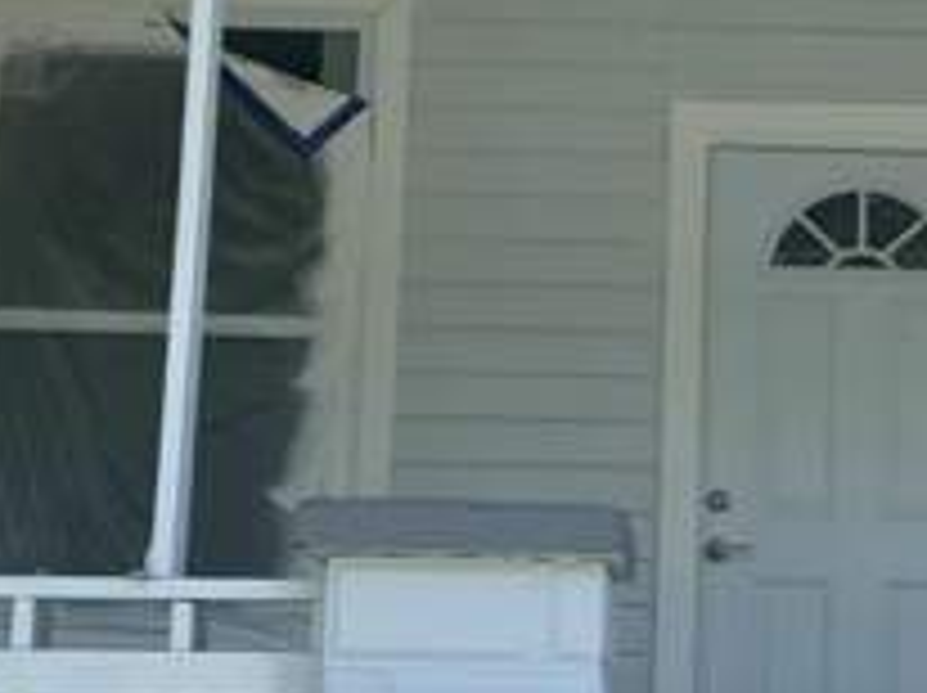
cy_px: 324
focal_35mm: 101
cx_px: 756
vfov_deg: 14.6
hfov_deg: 19.3
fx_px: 2702
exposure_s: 1/732
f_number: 1.8
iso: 25
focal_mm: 4.25
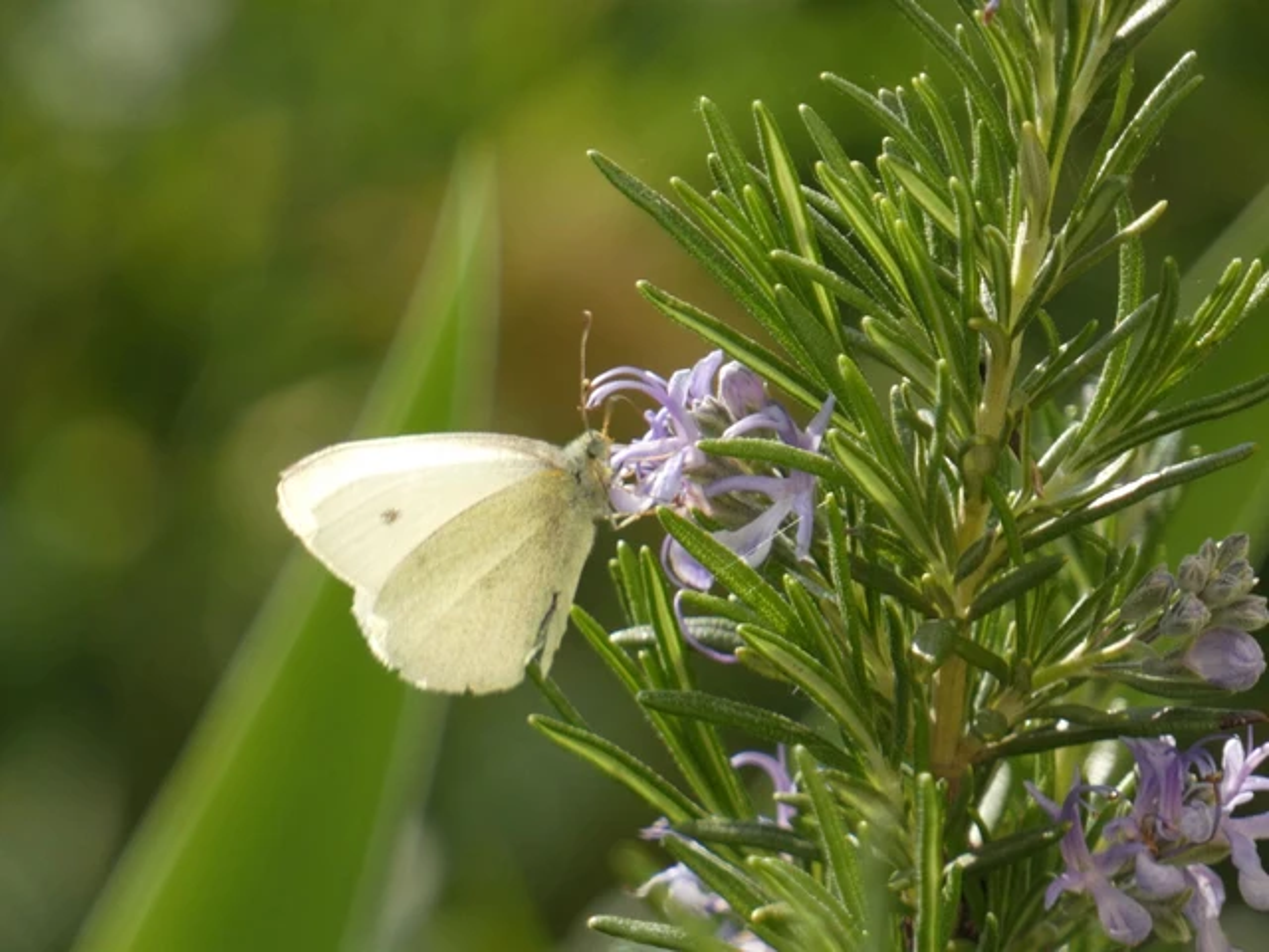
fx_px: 30317
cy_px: 476
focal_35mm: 827
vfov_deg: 1.8
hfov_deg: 2.4
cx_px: 634
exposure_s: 1/125
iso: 100
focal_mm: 148.1
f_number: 5.6
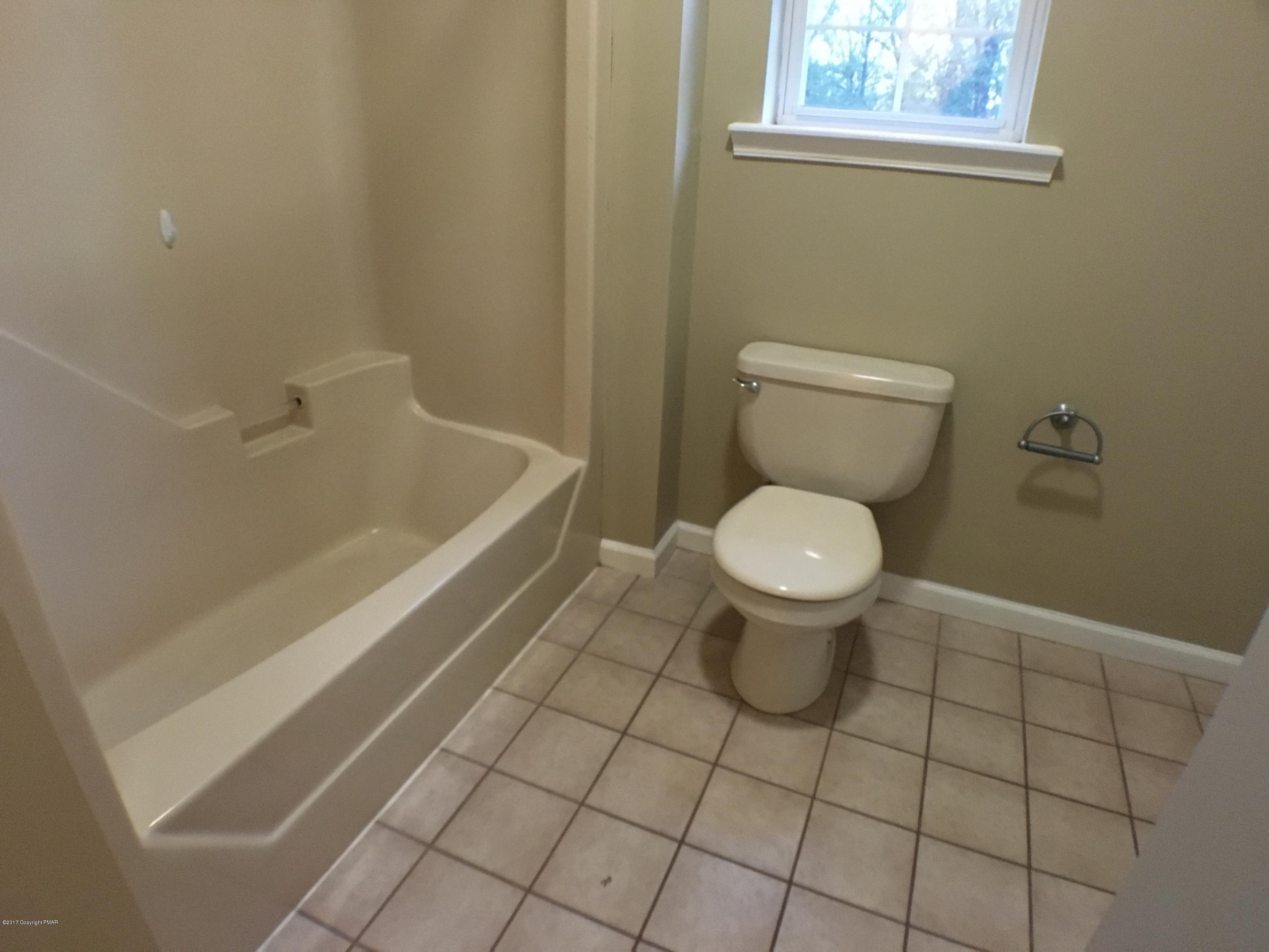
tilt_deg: -25.8
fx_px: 1063
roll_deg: -2.7
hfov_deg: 61.7
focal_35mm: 29
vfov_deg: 48.2
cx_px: 634
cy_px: 476
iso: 320
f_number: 2.2
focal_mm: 4.15
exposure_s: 1/15
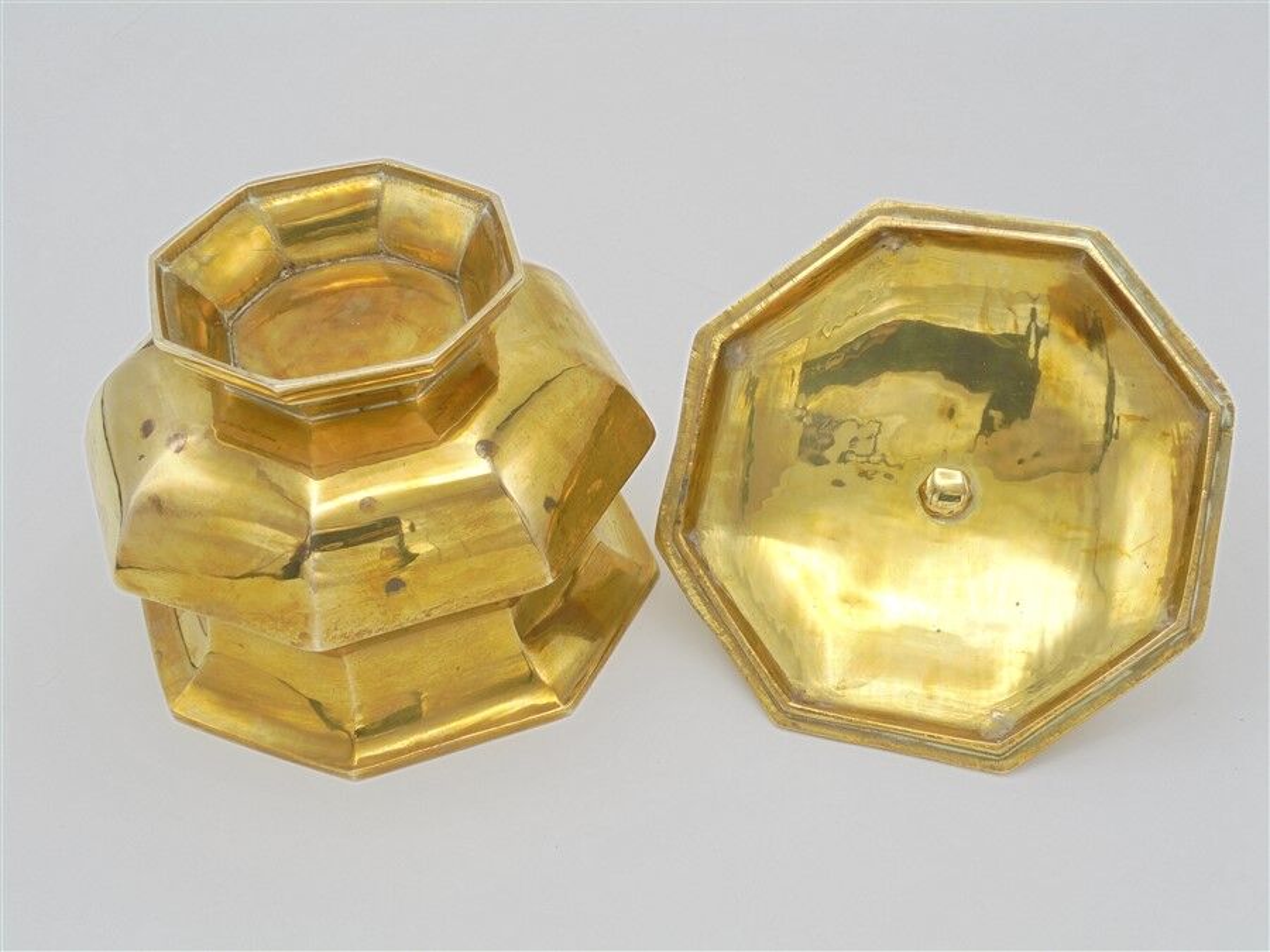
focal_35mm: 49
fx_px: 1798
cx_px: 635
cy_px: 476
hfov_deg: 38.9
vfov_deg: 29.7
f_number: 4.8
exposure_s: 1/160
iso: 100
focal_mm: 8.9
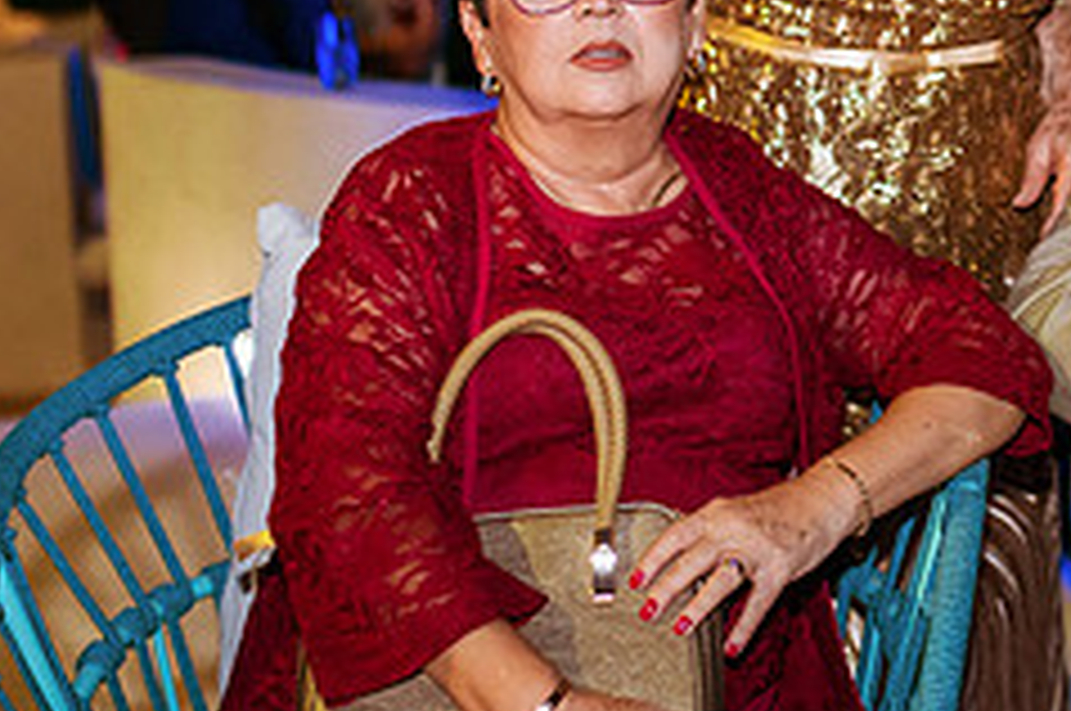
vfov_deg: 14.1
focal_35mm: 96
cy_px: 109
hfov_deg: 20.6
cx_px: 1067
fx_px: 2852
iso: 2000
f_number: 2
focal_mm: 35
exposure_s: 1/100
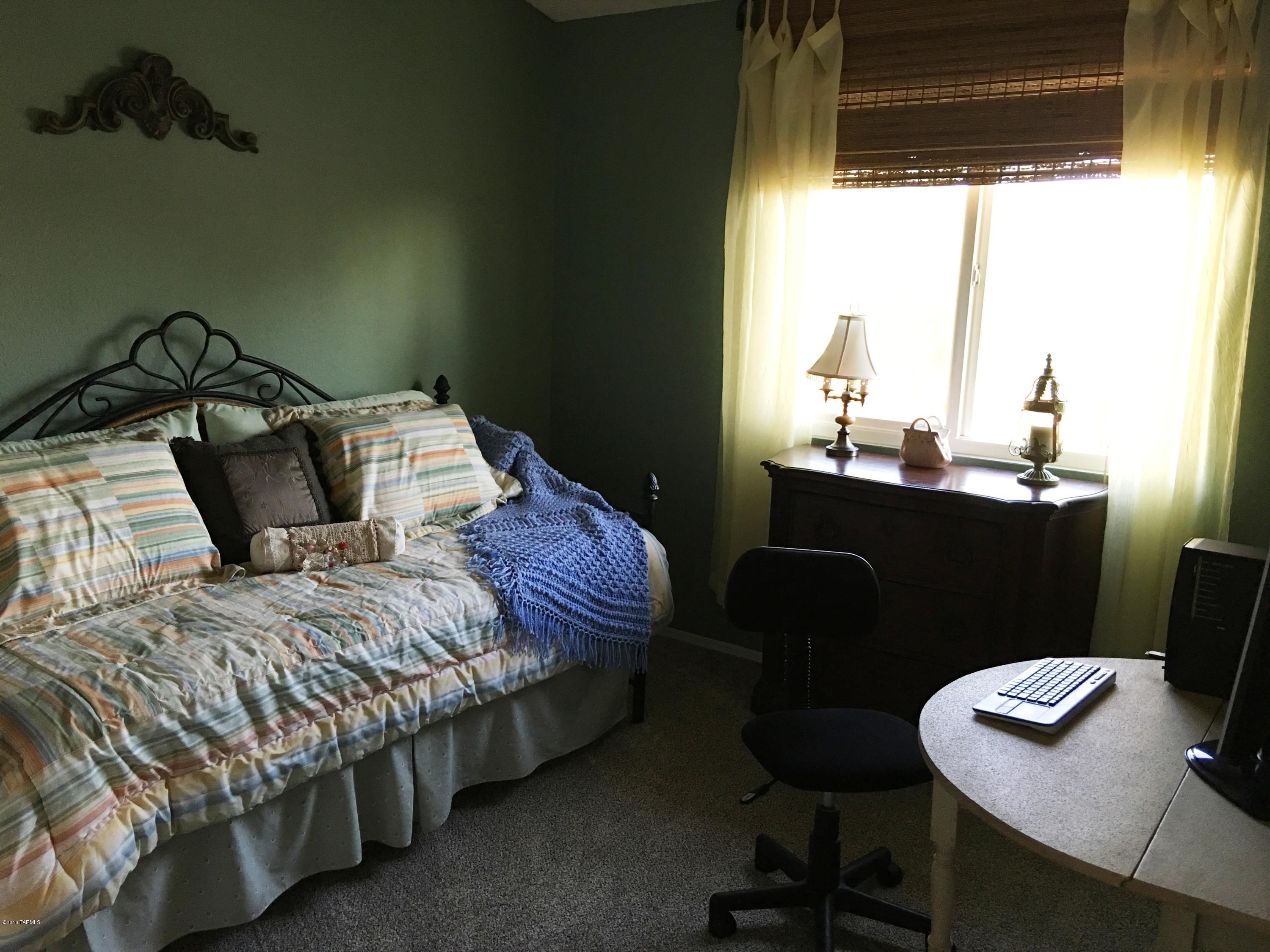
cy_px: 476
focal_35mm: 29
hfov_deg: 61.7
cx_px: 635
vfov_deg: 48.2
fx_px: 1064
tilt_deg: -10.8
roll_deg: -1.9
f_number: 2.2
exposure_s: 1/15
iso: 64
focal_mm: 4.15
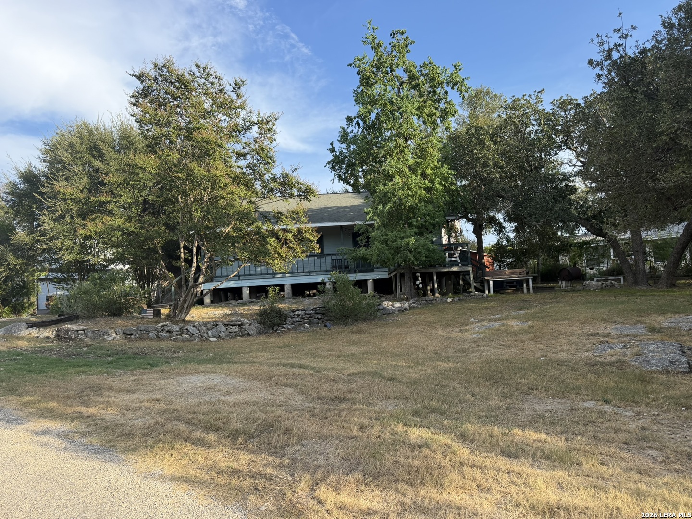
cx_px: 346
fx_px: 480
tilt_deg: +5.7
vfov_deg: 56.8
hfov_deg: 71.6
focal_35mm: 24
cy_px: 260
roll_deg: +3.6
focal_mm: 6.76
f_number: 1.78
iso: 100
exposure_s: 1/1812
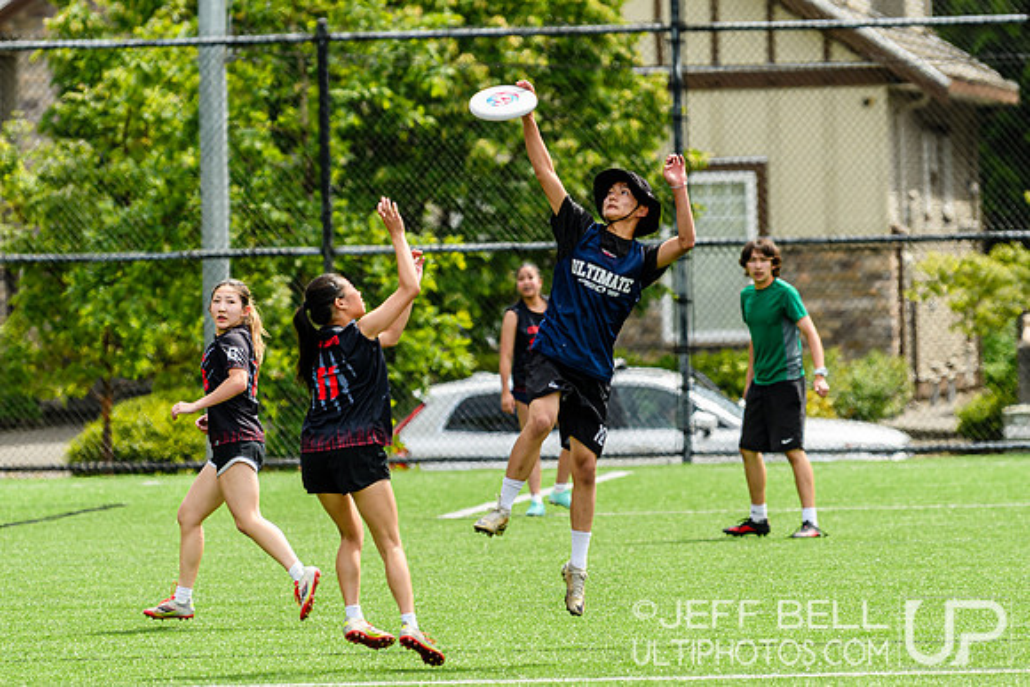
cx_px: 586
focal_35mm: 444
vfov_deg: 3.1
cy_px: 331
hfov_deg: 4.6
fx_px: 12694
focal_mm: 200
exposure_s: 1/1250
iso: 125
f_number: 3.2
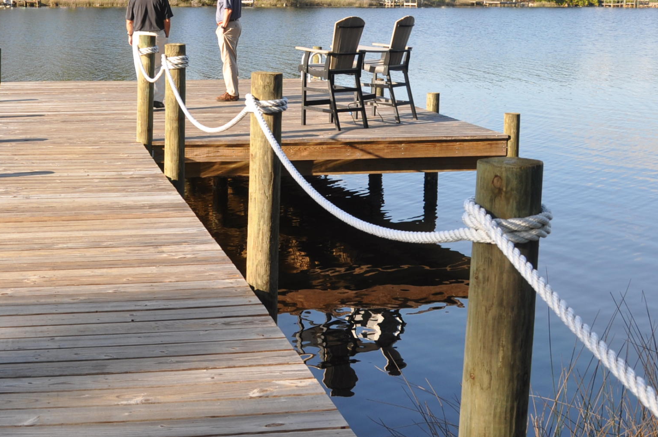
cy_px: 76
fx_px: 968
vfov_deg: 25.0
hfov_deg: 36.8
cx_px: 182
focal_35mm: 53
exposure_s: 1/125
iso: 200
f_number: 5.6
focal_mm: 18
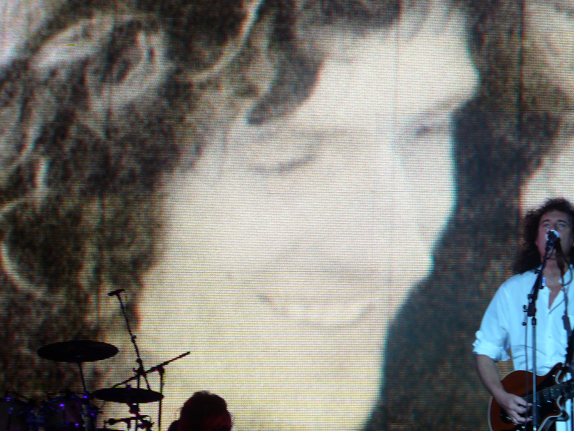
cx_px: 329
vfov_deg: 10.6
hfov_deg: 14.1
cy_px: 250
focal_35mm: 140
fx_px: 2321
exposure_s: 1/25
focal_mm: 19.4
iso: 64
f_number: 3.7
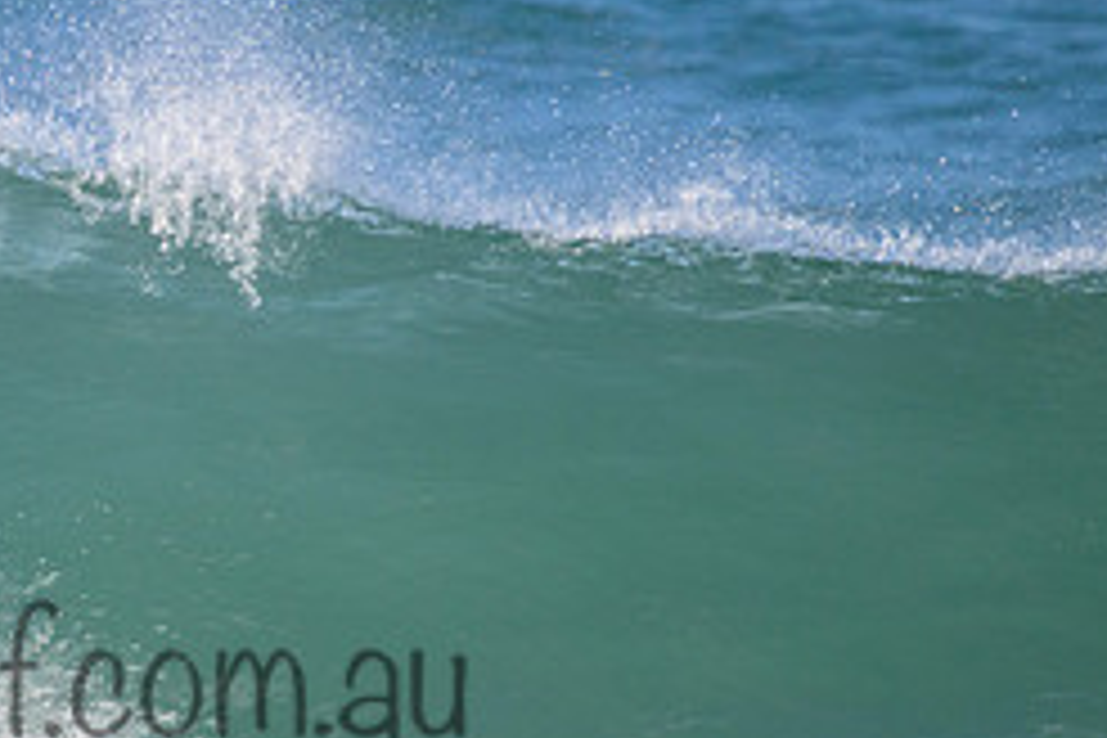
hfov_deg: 1.1
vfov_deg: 0.7
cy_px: 632
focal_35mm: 1886
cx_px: -9
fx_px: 57990
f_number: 11
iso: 1600
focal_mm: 800
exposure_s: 1/2000
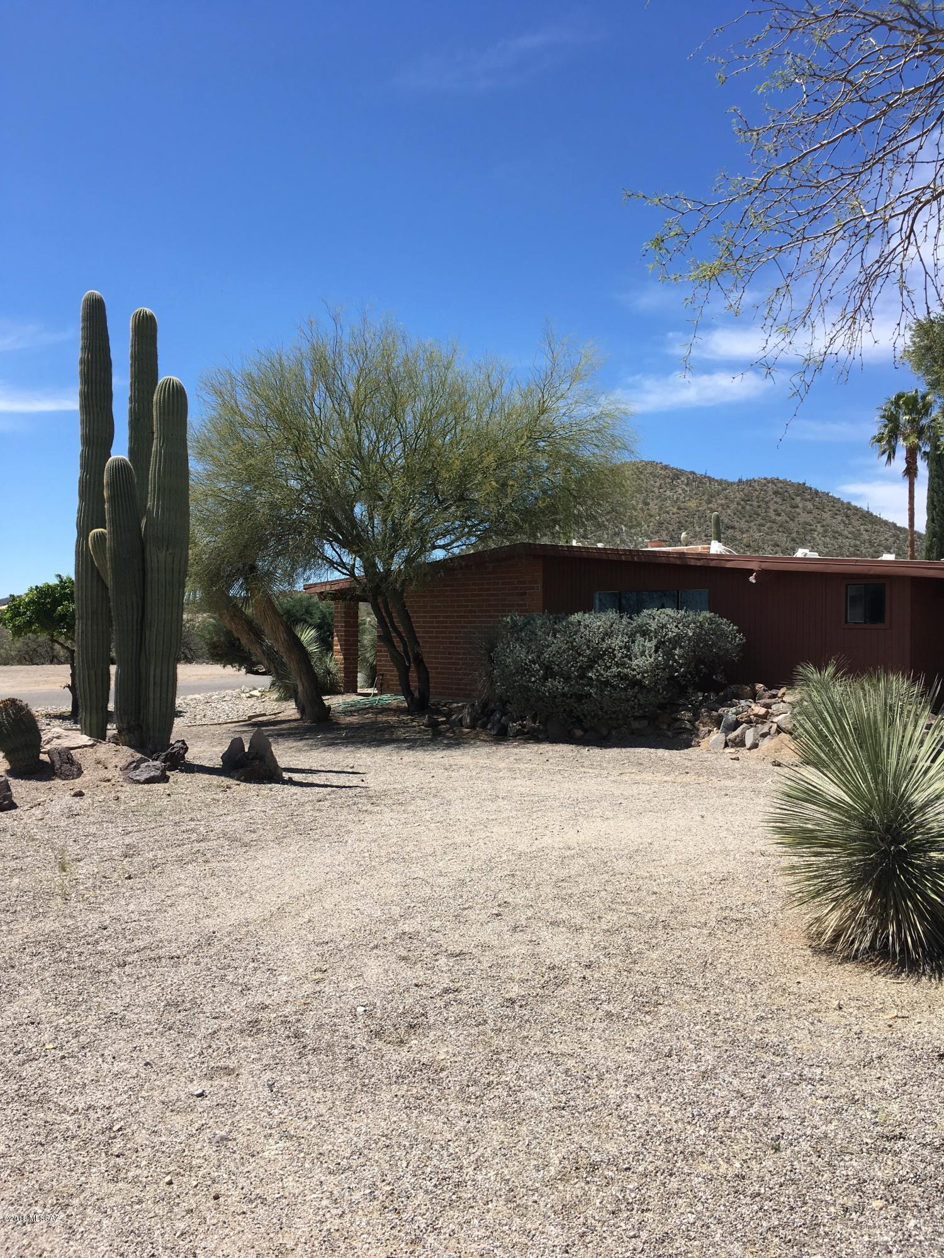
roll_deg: -1.7
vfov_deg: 61.7
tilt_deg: -0.1
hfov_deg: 48.2
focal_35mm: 29
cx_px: 472
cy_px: 629
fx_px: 1054
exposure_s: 1/1603
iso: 25
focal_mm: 4.15
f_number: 2.2
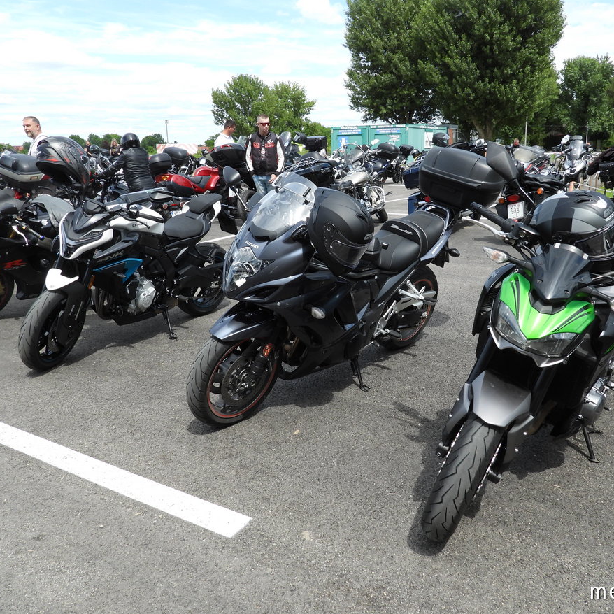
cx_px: 324
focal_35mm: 29
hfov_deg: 55.6
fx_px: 582
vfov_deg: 55.6
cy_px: 305
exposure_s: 1/800
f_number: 2.8
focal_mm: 4.3
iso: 100
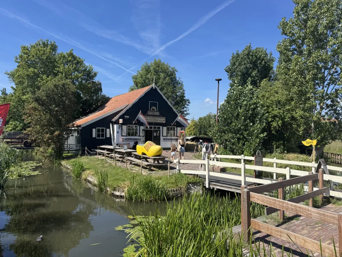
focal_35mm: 24
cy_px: 128
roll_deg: -0.5
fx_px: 237
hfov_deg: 71.6
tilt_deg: +1.3
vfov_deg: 56.8
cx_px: 171
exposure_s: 1/3247
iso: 80
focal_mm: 6.76
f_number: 1.78
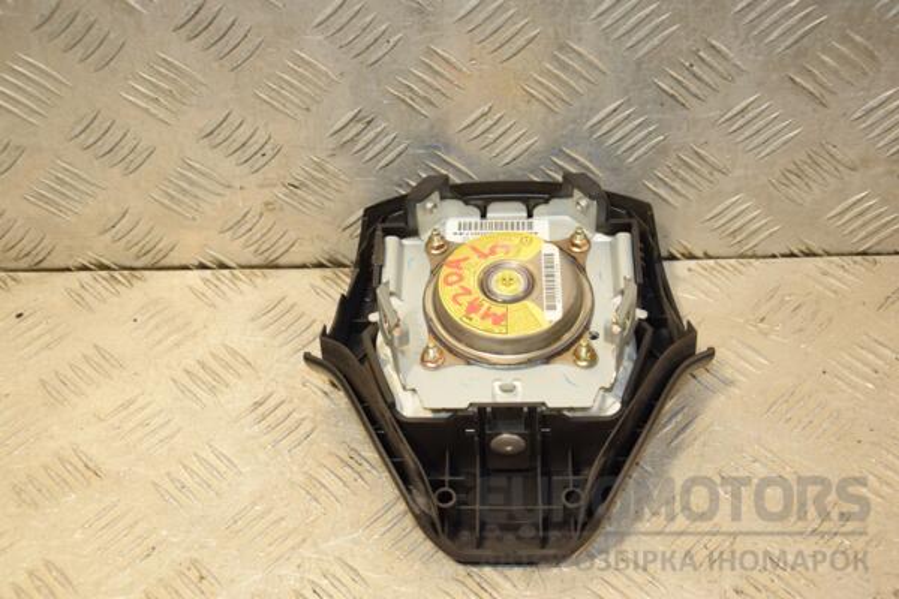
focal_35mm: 57
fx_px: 1423
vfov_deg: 23.8
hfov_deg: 35.1
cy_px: 300
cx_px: 450
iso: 800
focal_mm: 38
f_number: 5.6
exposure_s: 1/200
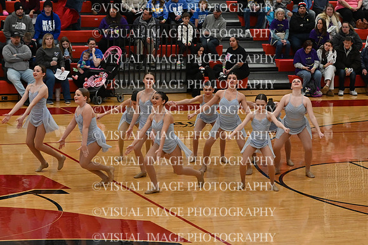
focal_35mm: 138
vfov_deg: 9.9
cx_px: 184
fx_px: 1411
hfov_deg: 14.9
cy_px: 122
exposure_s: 1/400
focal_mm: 92
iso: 5000
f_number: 4
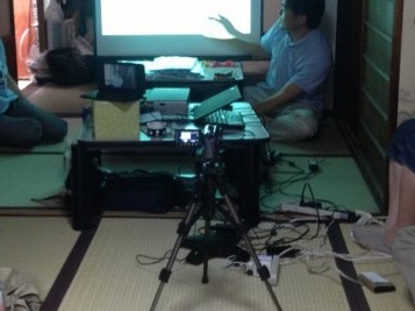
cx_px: 172
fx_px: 886
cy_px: 126
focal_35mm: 74
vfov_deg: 19.8
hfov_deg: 26.3
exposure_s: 1/24
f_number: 2.4
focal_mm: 3.3
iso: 100
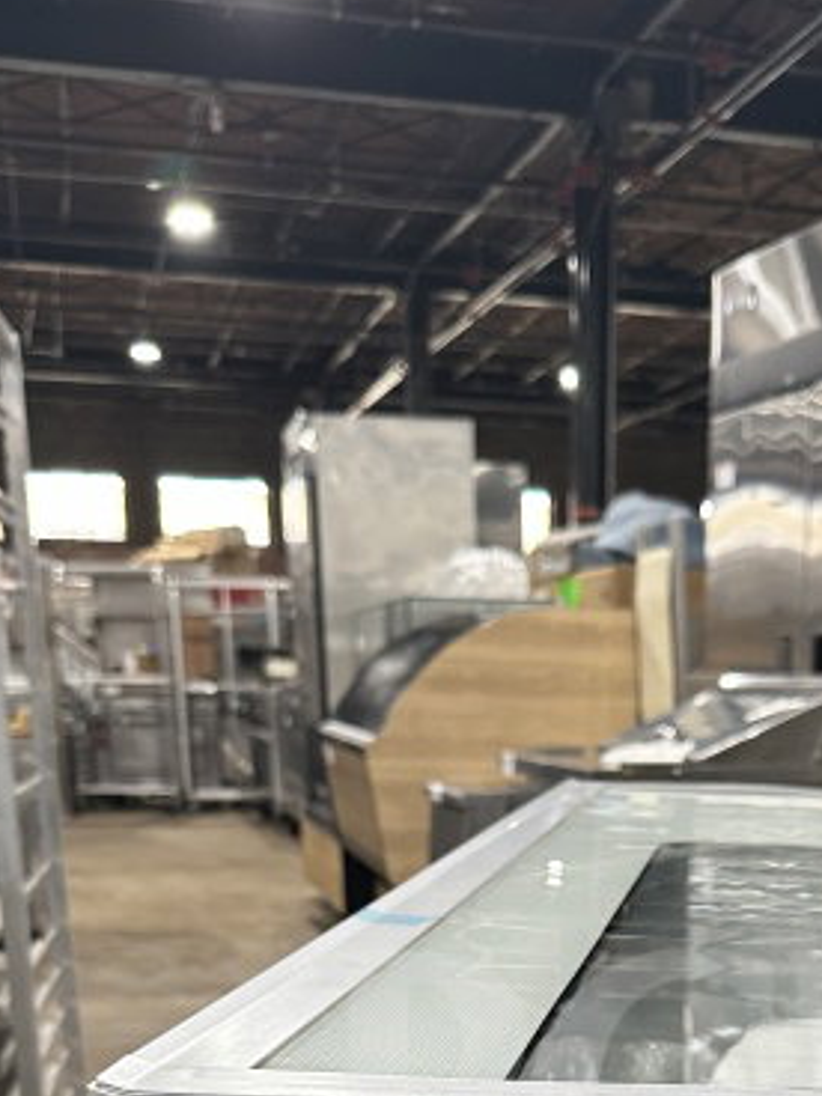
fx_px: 1678
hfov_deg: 27.2
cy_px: 1187
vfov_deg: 32.2
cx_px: 602
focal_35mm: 53
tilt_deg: -15.4
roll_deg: -3.4
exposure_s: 1/68
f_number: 1.78
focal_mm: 6.86
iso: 250
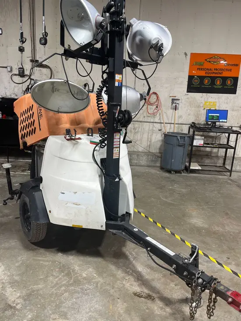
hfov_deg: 53.1
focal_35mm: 26
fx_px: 241
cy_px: 160
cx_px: 120
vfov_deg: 67.3
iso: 80
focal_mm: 5.1
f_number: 1.6
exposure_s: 1/60
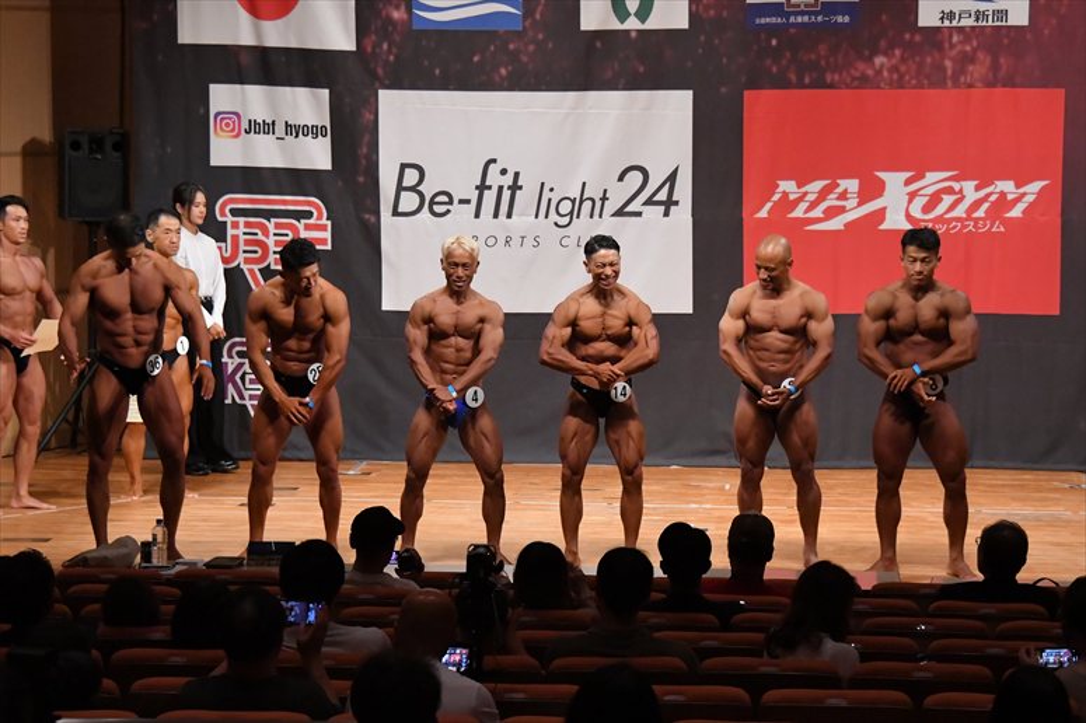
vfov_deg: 9.9
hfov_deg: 14.9
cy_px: 362
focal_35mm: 138
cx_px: 543
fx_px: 4161
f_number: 5.6
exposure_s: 1/400
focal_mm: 92
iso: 8000
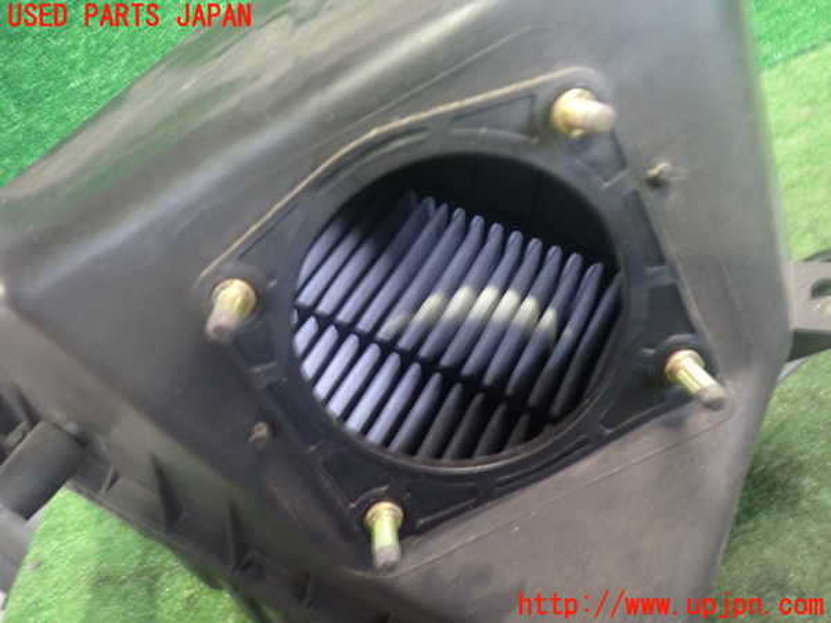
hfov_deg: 60.0
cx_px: 416
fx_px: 720
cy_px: 312
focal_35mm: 30
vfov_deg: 46.8
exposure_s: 1/20
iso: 800
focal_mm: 5.4
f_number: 2.3
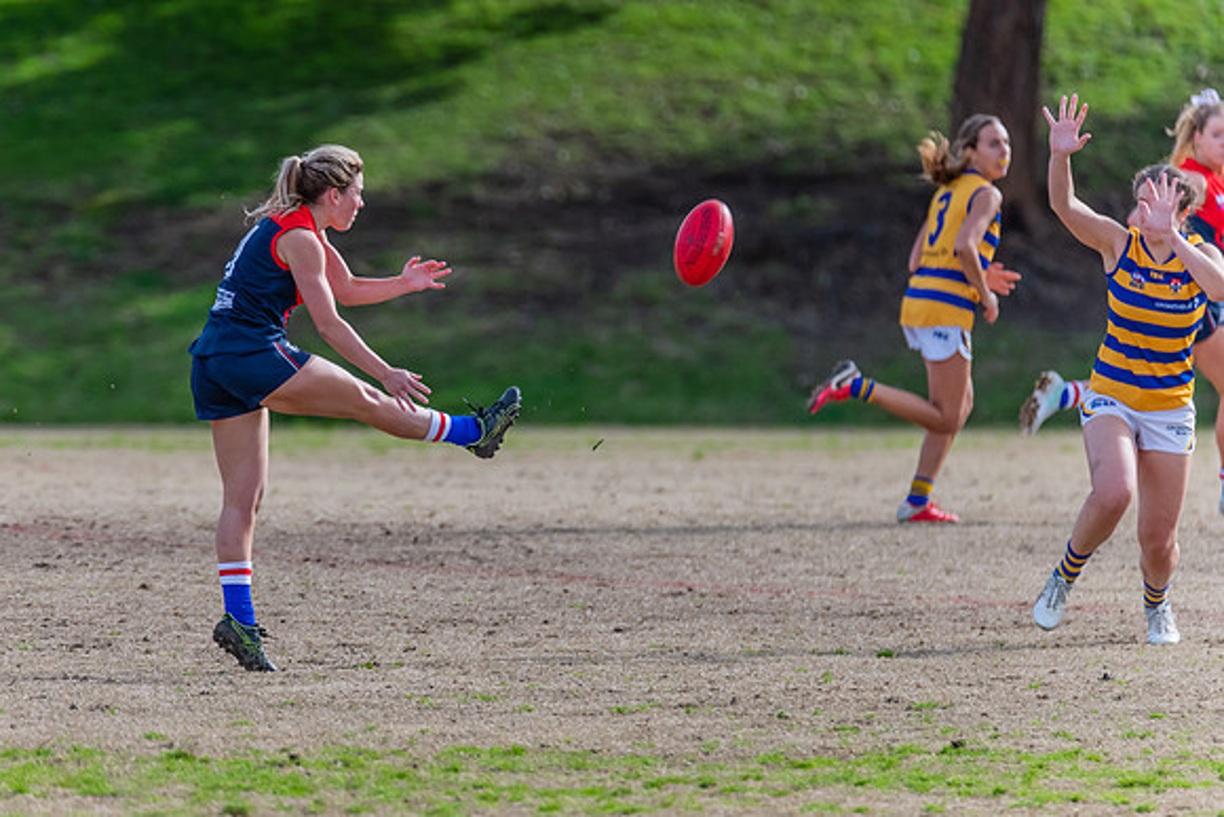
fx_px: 21491
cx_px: 451
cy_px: 364
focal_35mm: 632
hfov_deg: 3.3
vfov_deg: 2.2
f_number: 6.3
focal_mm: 500
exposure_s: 1/1600
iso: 800
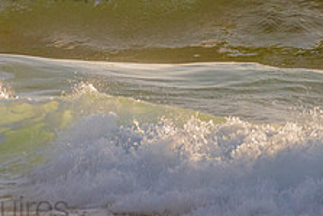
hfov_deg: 1.3
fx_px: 14328
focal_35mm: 1596
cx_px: -54
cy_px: -41
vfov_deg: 0.9
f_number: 5.6
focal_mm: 500
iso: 400
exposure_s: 1/2000
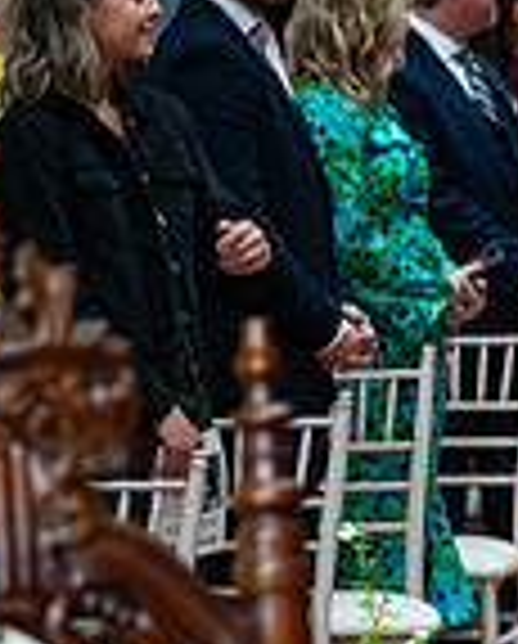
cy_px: 354
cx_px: 1239
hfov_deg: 5.6
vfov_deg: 7.3
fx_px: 5081
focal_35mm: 266
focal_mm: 70
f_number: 3.5
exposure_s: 1/200
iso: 400
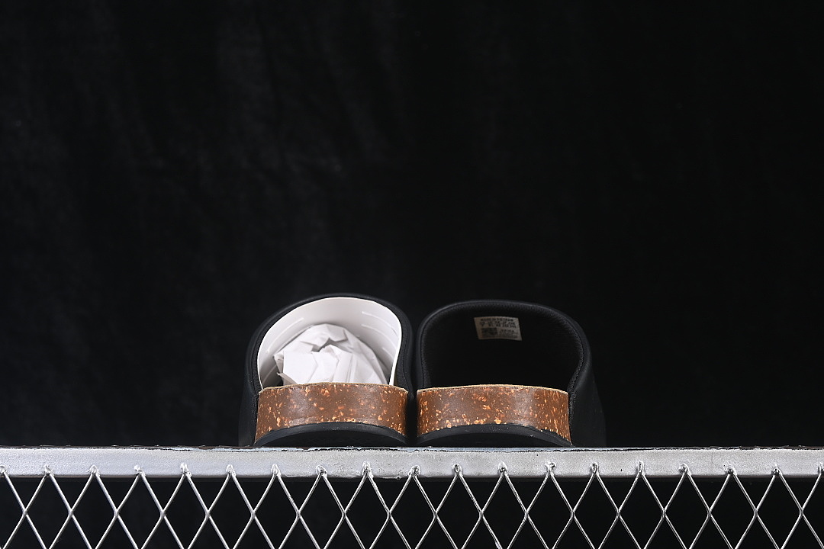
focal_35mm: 75
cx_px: 412
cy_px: 274
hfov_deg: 27.0
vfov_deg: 18.2
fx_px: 1717
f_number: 6.3
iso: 160
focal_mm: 50
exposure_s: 1/60
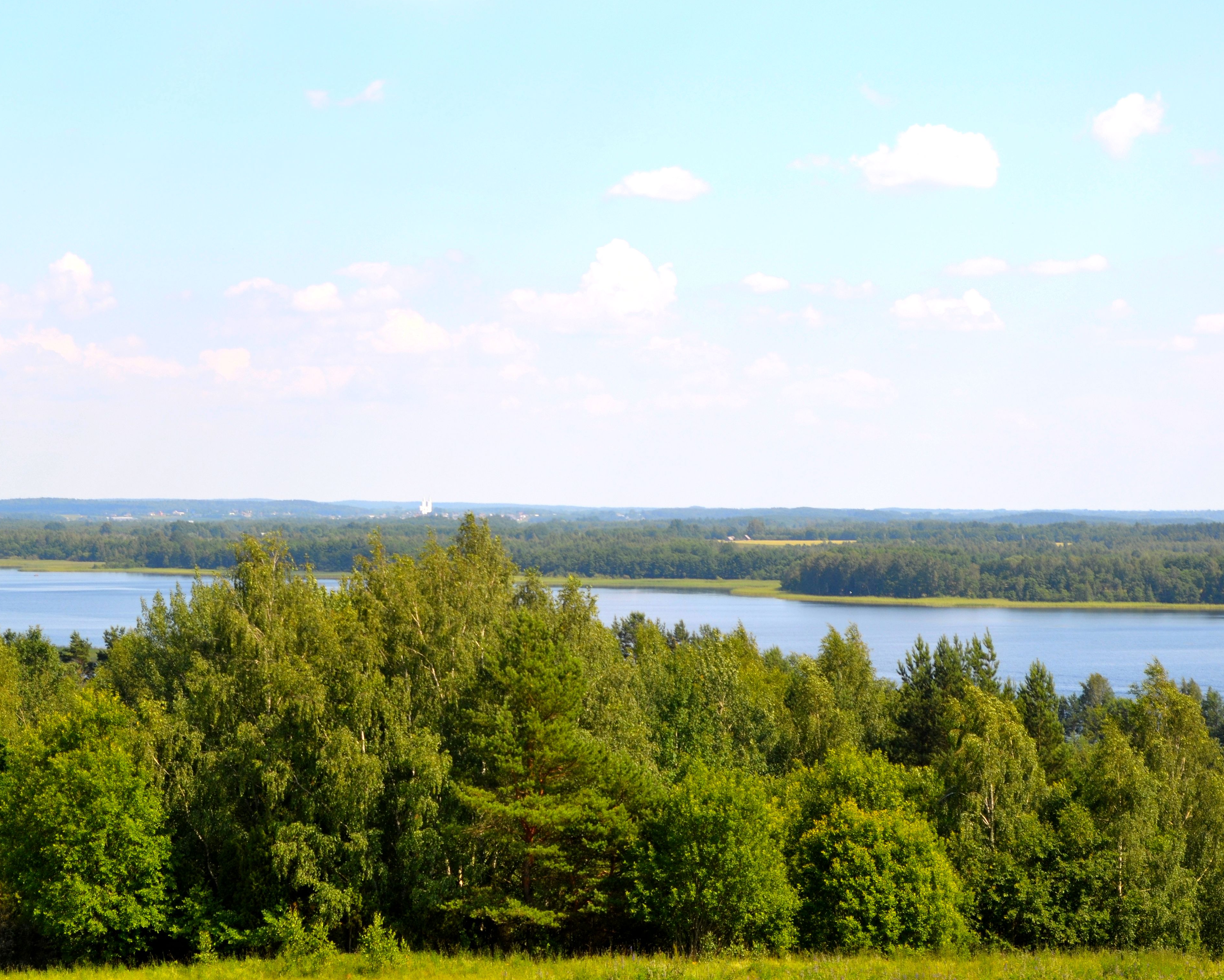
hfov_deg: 20.4
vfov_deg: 16.4
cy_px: 487
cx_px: 490
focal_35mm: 94
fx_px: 3389
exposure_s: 1/200
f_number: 8
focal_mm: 55
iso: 100
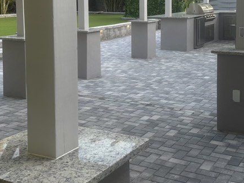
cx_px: 142
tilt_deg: -4.8
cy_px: 34
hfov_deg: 34.9
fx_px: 388
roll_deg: +2.4
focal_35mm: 55
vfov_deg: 26.0
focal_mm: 6.86
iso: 64
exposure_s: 1/130
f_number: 1.78
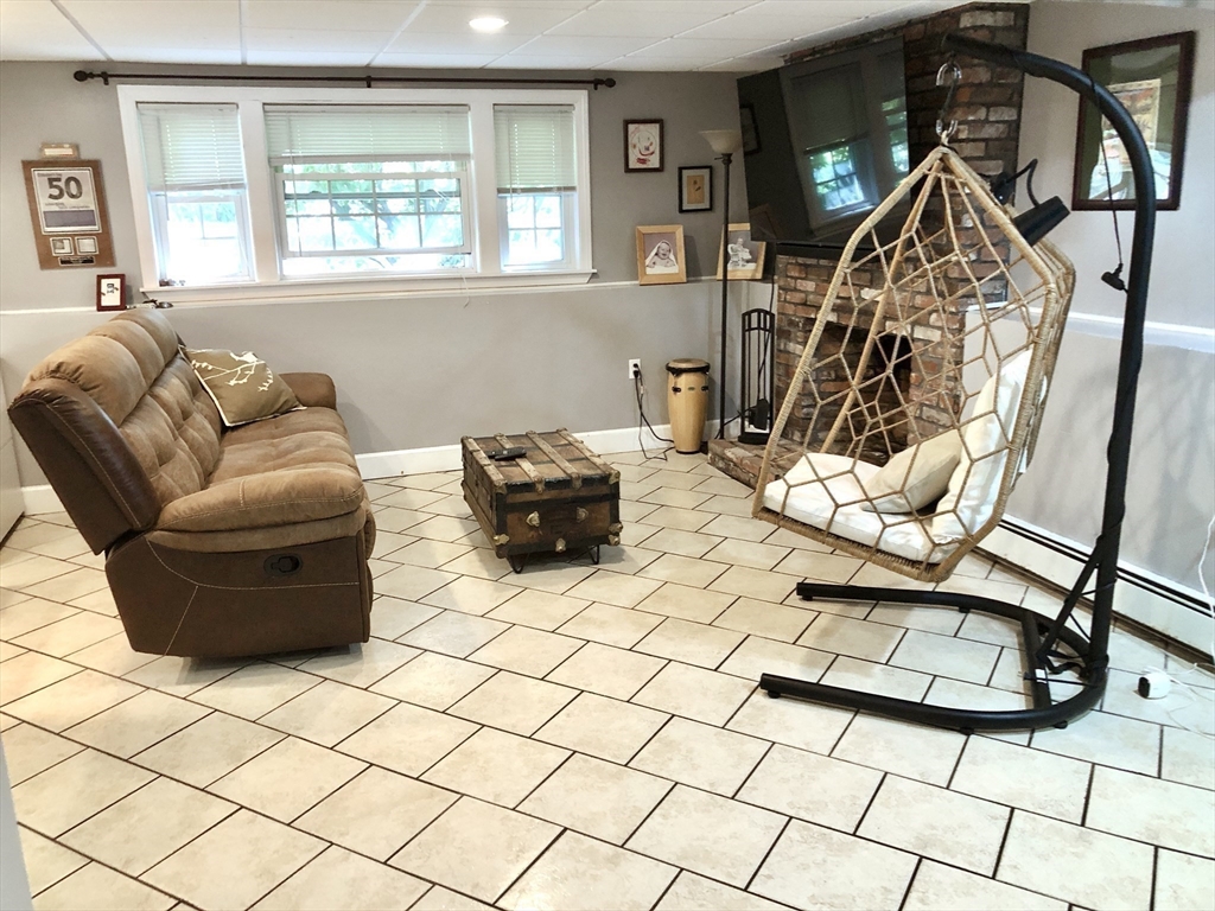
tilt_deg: -14.3
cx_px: 608
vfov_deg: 49.7
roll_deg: +1.7
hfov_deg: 63.4
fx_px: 983
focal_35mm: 28
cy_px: 456
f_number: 1.8
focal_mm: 4
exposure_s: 1/15
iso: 80
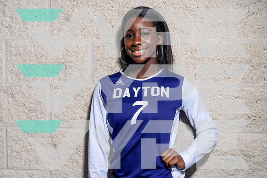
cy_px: 89
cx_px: 134
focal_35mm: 48
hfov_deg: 41.1
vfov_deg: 28.1
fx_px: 356
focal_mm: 48
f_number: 8
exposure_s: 1/125
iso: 100
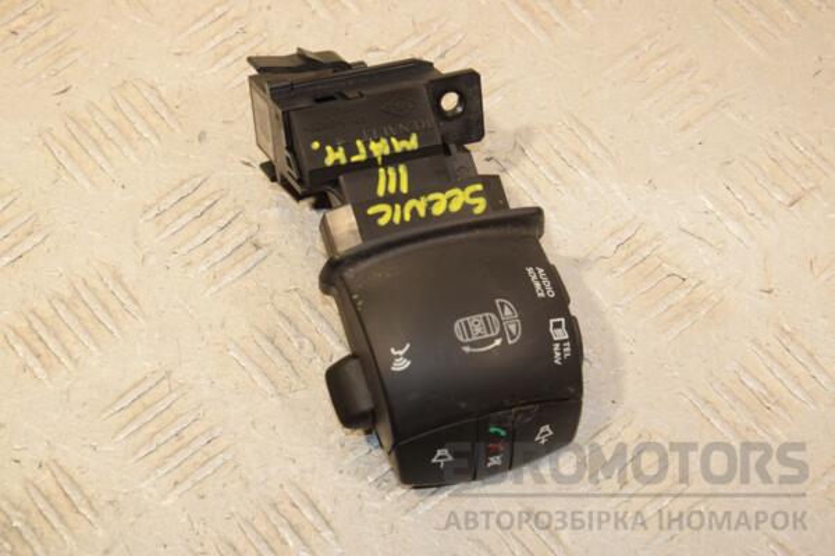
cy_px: 278
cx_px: 418
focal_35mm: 93
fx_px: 2157
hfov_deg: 21.9
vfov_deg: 14.7
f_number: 8
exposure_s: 1/200
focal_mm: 62
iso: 800
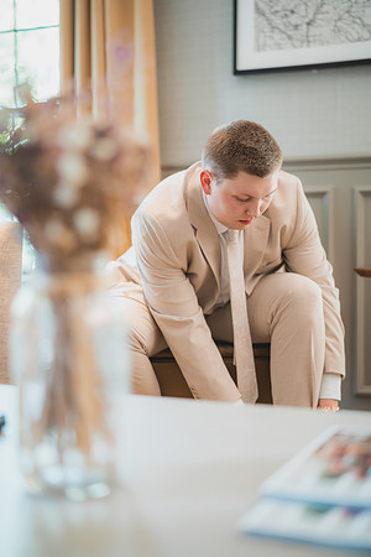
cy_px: 278
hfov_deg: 27.0
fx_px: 773
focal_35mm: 50
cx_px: 186
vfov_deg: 39.6
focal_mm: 50
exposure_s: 1/80
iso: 200
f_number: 1.4
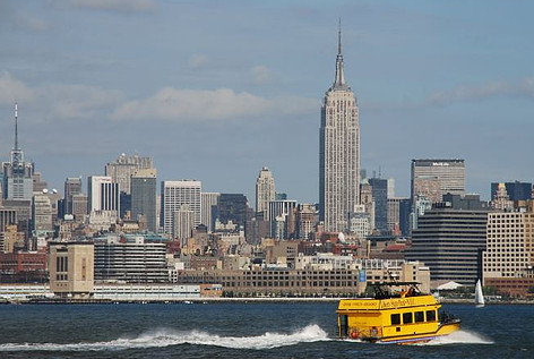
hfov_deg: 8.3
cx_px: 301
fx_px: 3696
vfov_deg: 5.6
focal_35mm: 249
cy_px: 200
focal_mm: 135
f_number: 10
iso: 180
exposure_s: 1/250
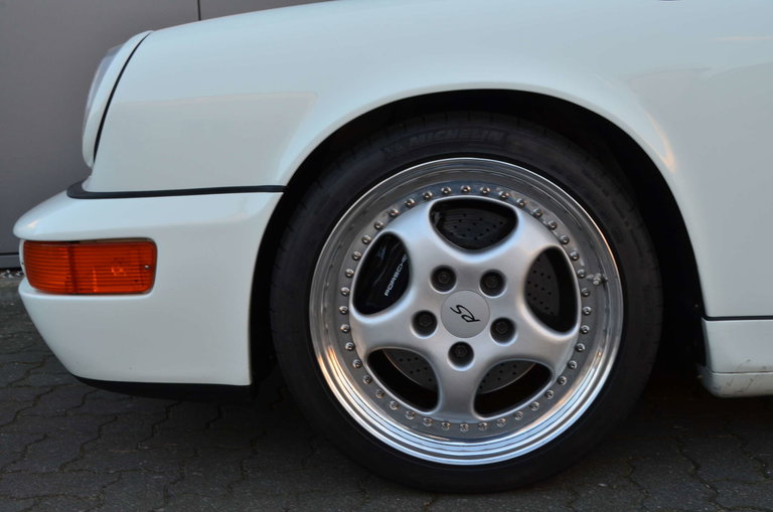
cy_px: 256
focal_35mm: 48
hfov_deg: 41.2
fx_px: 1029
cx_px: 386
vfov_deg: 28.0
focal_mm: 32
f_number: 10
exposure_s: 1/50
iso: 400
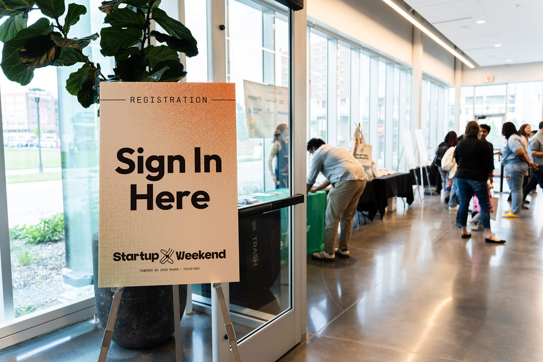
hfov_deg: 65.5
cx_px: 272
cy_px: 181
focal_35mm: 28
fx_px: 422
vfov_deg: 46.4
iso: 160
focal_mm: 28
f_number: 3.2
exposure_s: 1/125
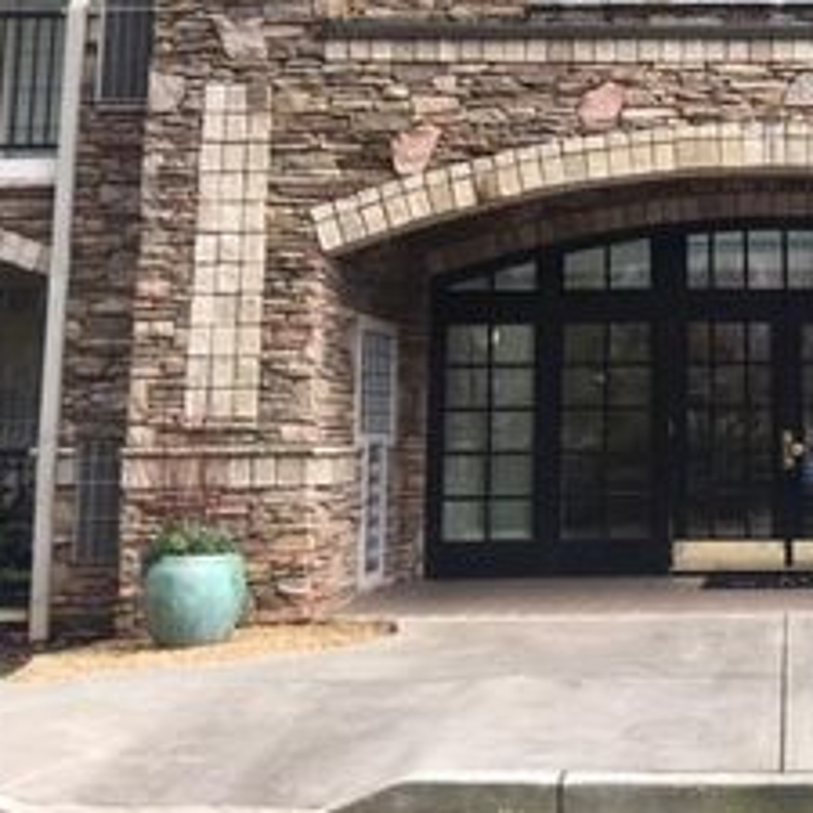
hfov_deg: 28.2
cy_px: 175
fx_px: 1515
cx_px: 820
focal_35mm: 57
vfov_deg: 29.4
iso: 25
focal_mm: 4.15
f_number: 2.2
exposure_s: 1/324
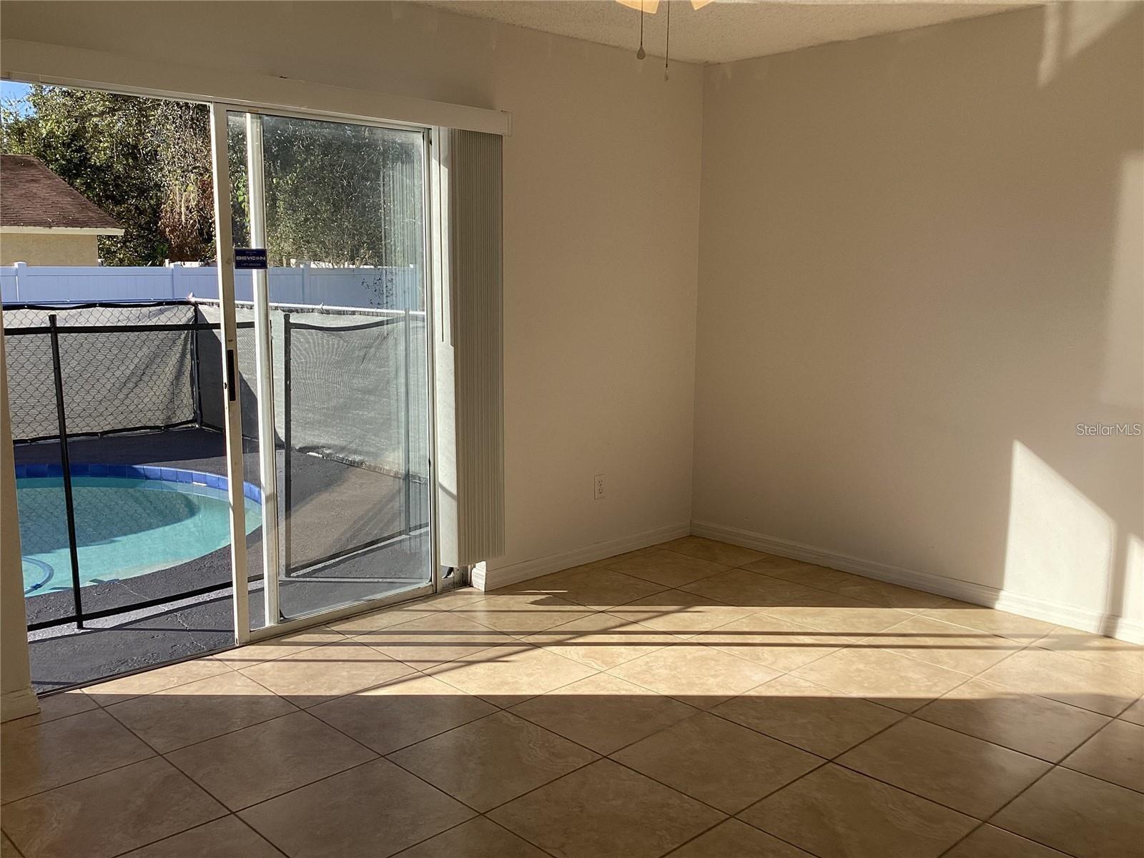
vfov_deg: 45.4
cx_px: 572
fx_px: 1024
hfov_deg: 58.4
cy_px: 429
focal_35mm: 31
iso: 25
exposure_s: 1/627
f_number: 2.4
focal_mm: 3.3
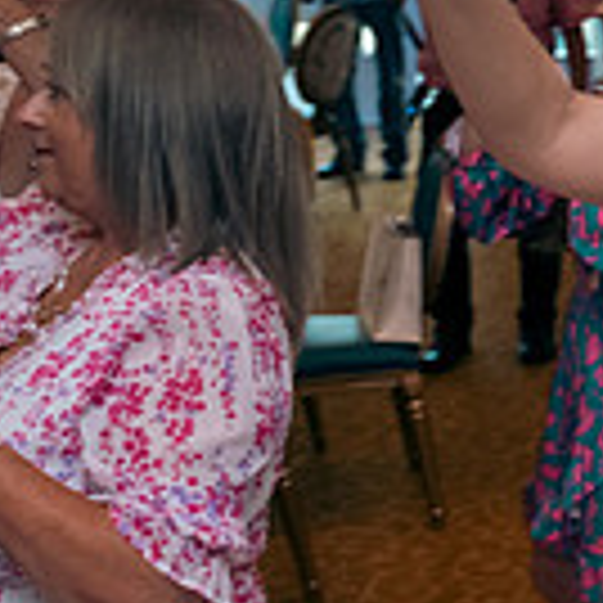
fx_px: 1734
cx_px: 1040
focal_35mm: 88
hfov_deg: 16.8
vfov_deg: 19.6
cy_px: 146
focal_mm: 24
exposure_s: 1/160
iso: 640
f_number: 3.5
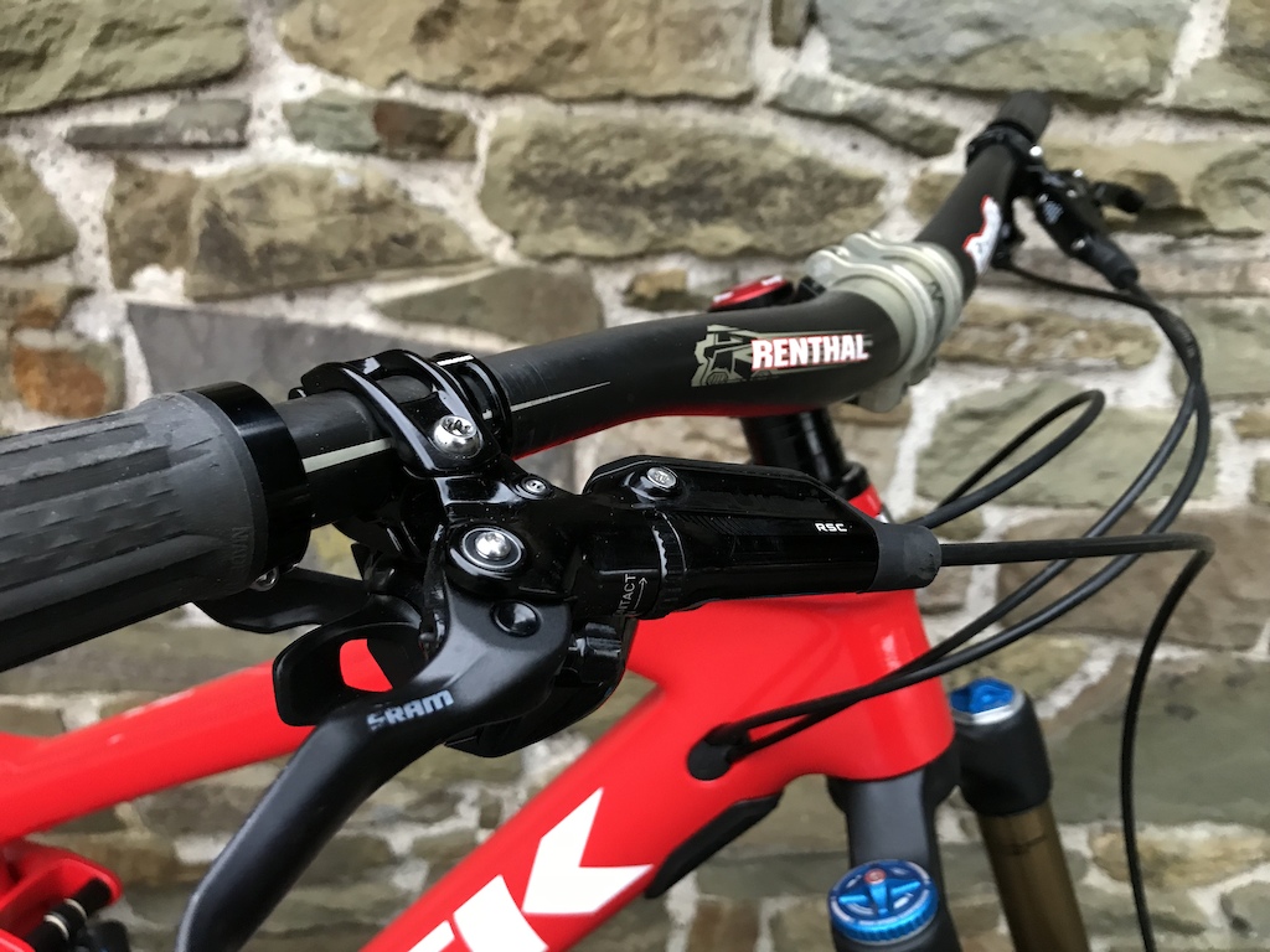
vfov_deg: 49.7
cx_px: 635
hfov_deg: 63.4
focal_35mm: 28
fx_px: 1027
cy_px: 476
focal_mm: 3.99
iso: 100
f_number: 1.8
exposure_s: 1/17
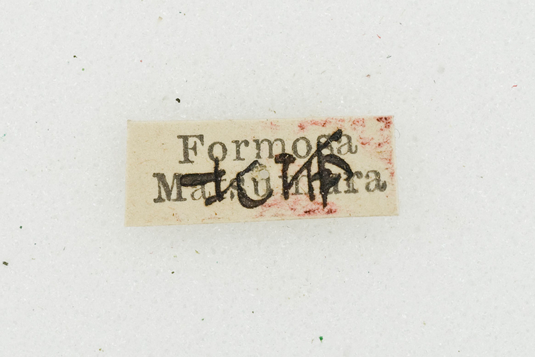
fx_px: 1337
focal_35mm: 90
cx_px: 268
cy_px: 178
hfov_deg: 22.6
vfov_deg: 15.2
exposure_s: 1/125
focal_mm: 60
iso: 100
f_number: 8
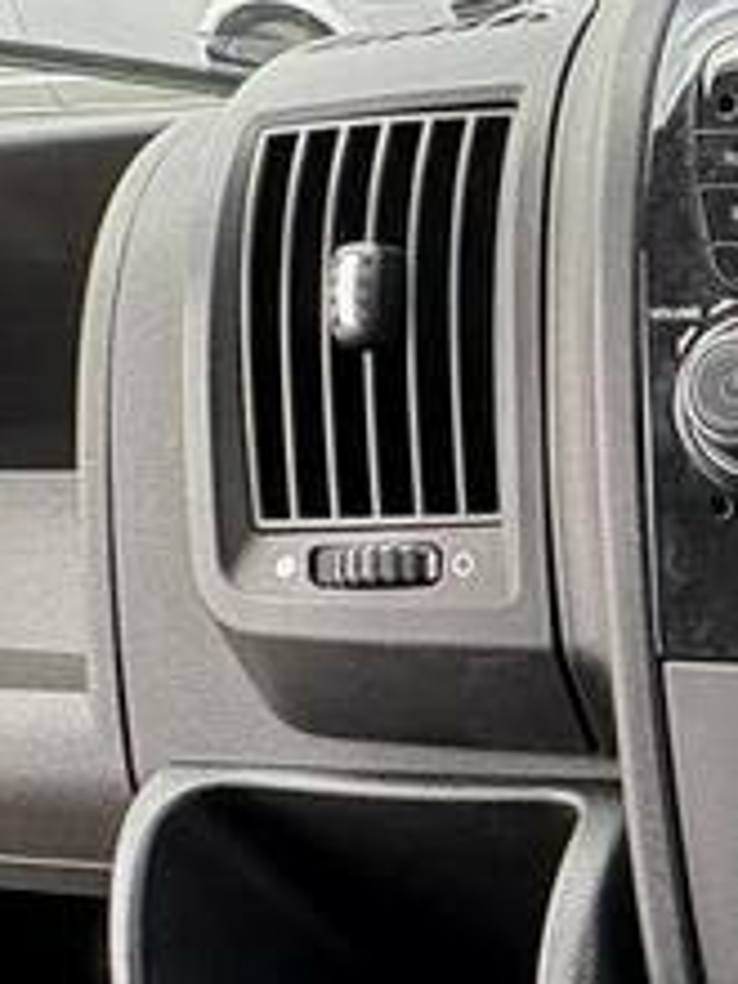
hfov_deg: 19.5
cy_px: 805
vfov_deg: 32.7
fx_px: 1620
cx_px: 1315
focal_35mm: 57
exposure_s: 1/139
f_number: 2.2
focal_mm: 2.22
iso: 80
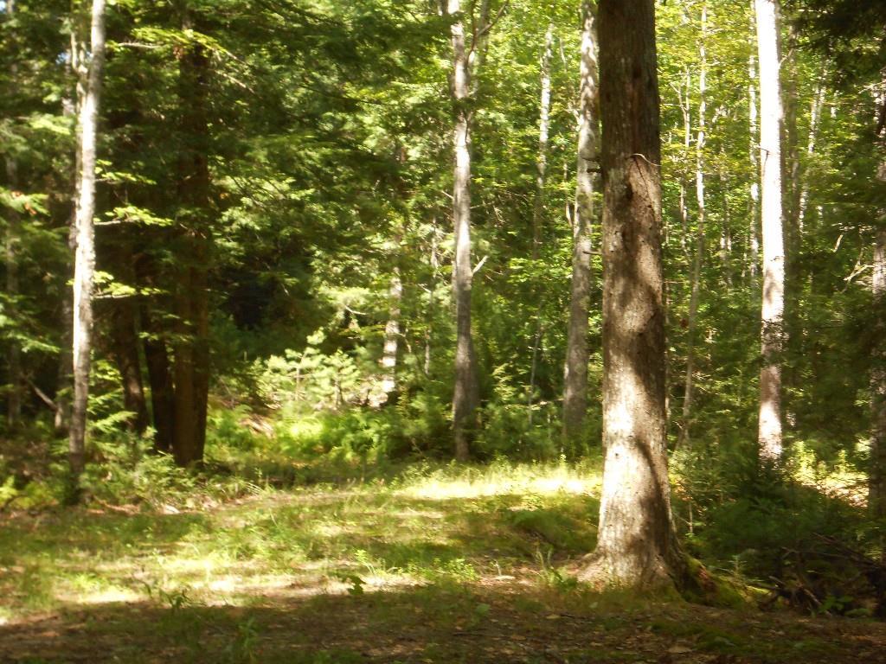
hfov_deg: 24.1
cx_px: 443
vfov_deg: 18.2
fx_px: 2073
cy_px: 332
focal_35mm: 81
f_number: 6.6
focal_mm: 14.5
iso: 200
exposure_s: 1/60
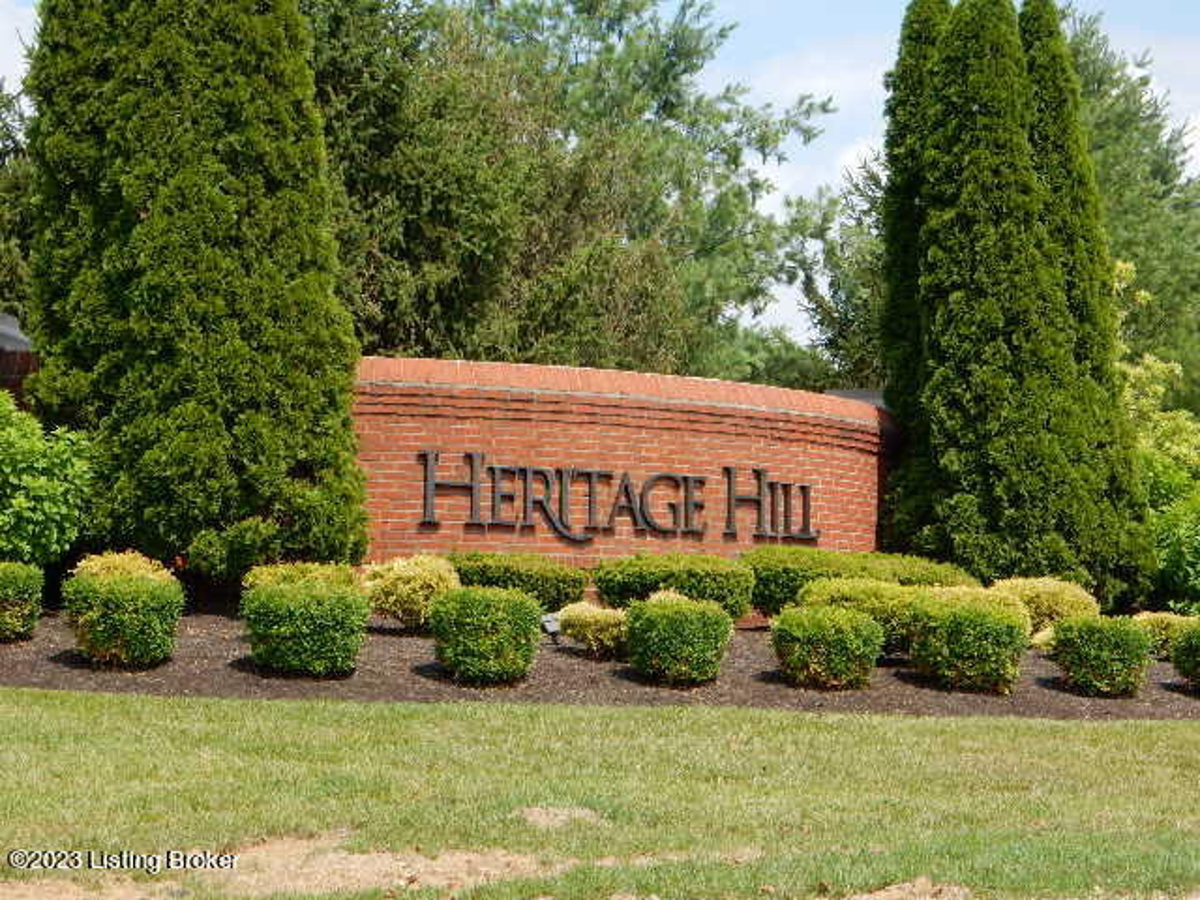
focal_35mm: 84
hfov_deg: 23.3
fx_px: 2912
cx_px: 600
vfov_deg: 17.6
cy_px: 450
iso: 125
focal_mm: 14.9
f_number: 5
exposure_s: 1/400
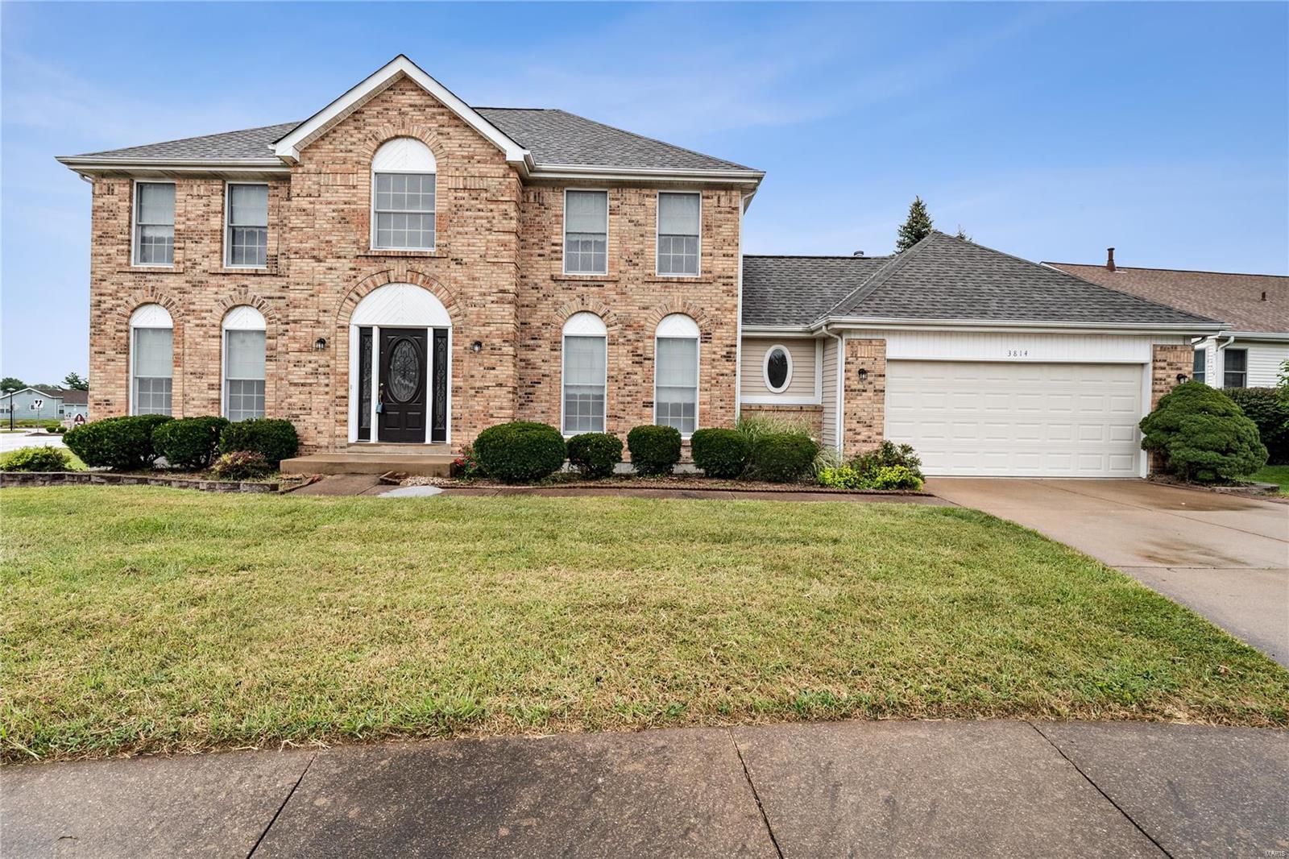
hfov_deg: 96.7
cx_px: 644
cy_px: 430
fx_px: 573
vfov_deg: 73.7
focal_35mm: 16
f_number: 6.3
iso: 400
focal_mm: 8
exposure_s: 1/400
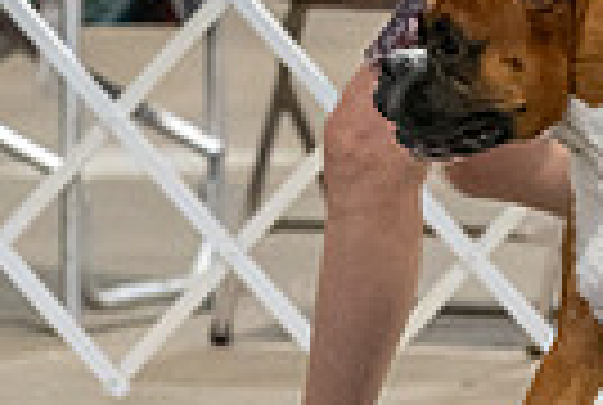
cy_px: -97
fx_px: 14487
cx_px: 716
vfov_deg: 1.6
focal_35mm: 863
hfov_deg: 2.4
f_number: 3.5
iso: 6400
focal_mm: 200
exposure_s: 1/250
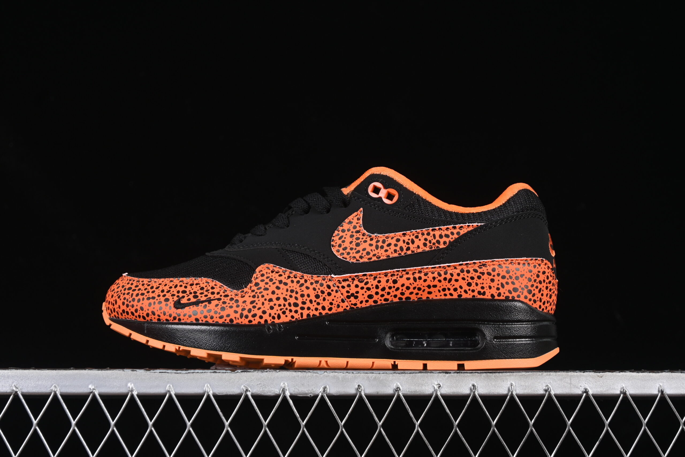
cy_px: 228
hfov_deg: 27.0
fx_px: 1427
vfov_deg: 18.2
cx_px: 342
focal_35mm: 75
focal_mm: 50
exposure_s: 1/60
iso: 160
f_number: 6.3
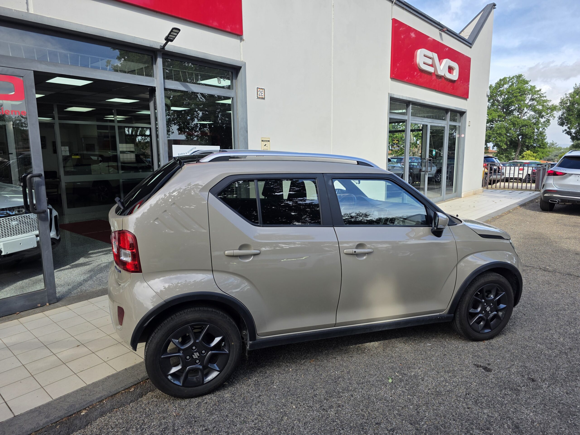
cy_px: 218
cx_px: 290
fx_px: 385
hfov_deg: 73.9
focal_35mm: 23
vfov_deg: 58.9
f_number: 1.7
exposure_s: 1/2186
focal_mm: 6.3
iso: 80
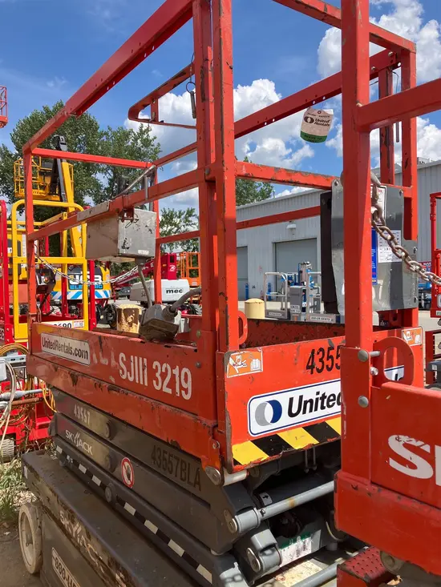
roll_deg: +1.2
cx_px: 220
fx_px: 475
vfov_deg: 63.4
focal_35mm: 28
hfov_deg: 49.8
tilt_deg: -0.1
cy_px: 294
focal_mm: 3.99
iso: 32
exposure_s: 1/1567
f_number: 1.8
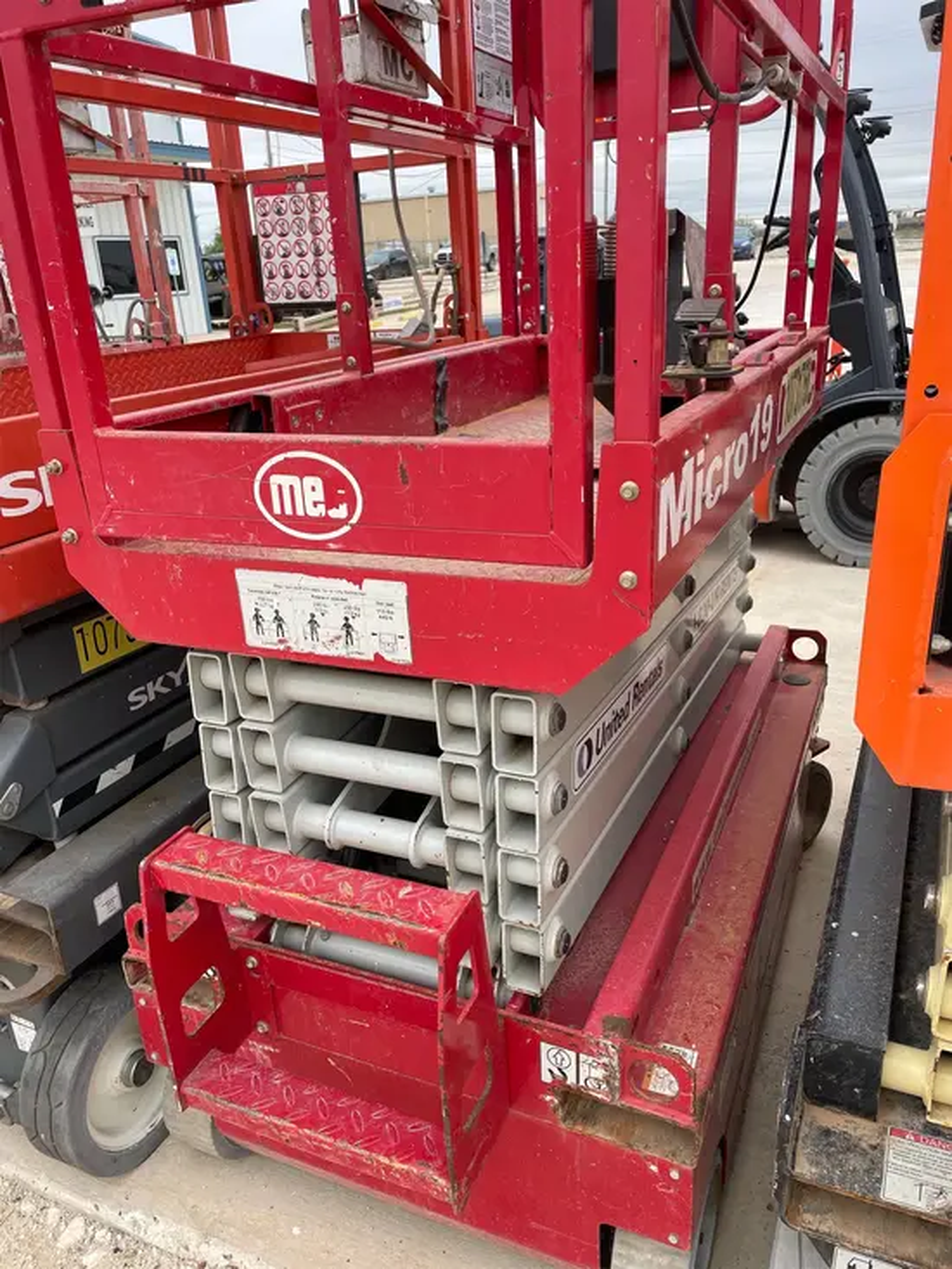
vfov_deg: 67.3
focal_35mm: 26
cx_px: 476
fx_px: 953
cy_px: 634
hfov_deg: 53.1
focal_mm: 4.2
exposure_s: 1/556
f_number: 1.6
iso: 32
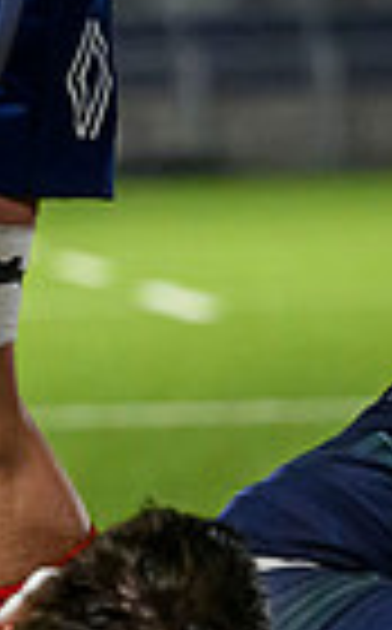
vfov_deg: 3.2
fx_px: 11431
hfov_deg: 2.0
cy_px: -104
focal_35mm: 666
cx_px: -698
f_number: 3.5
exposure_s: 1/1000
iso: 6400
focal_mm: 135
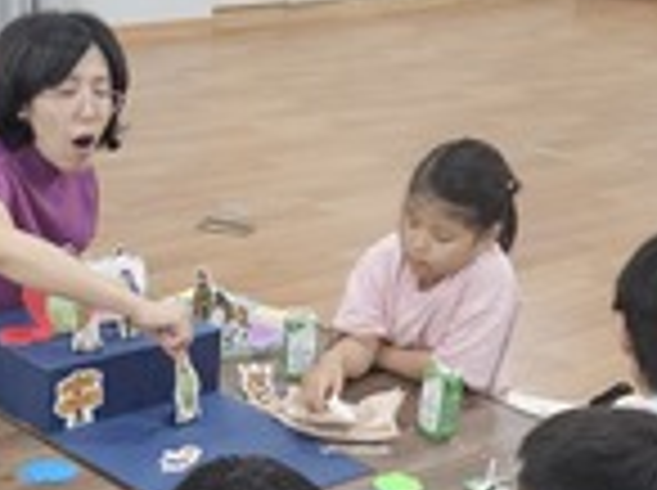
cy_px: 537
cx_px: 148
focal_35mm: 79
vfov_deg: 18.0
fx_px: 1497
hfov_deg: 24.4
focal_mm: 5.4
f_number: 1.8
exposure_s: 1/120
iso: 400
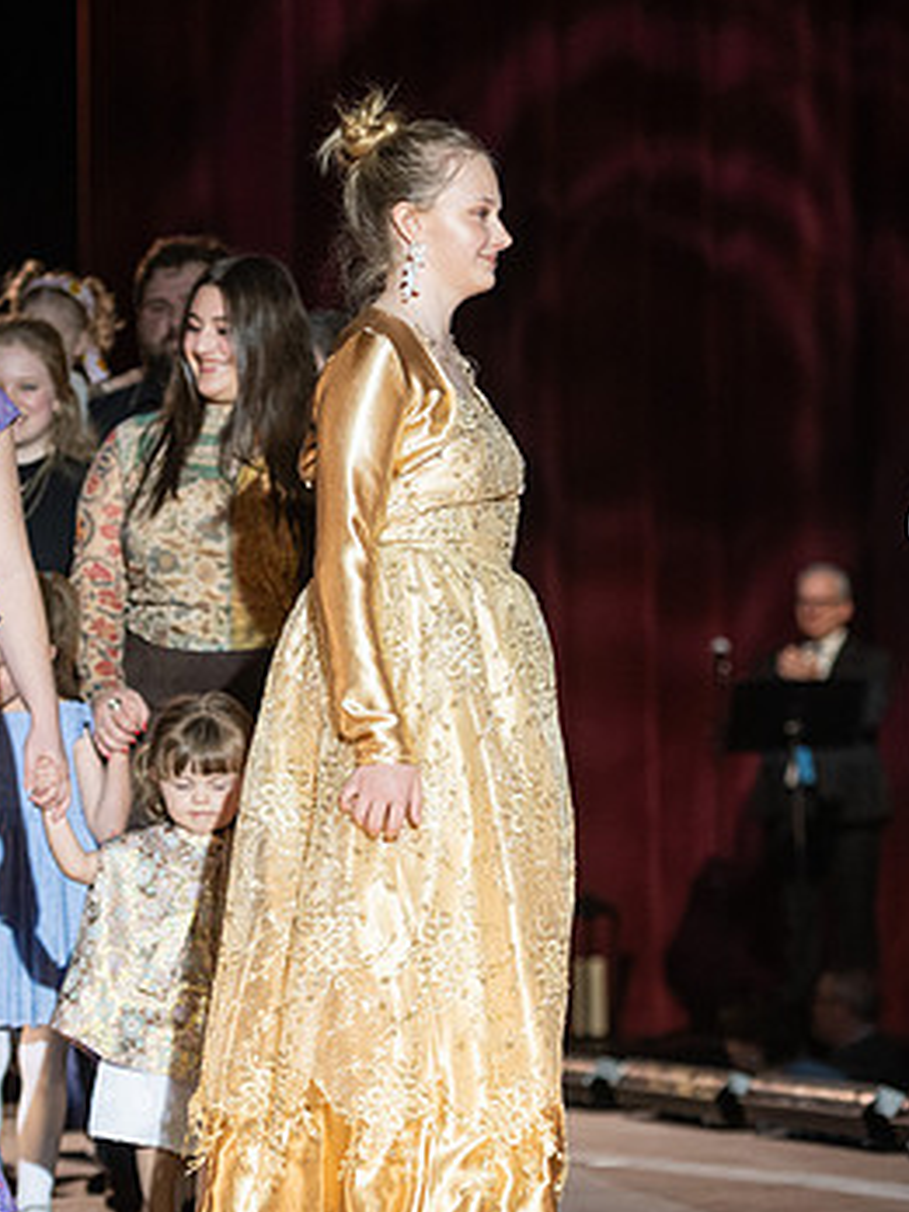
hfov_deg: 8.2
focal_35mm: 180
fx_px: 6302
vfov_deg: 11.0
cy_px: 691
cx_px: 458
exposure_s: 1/800
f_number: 2.8
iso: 800
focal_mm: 90
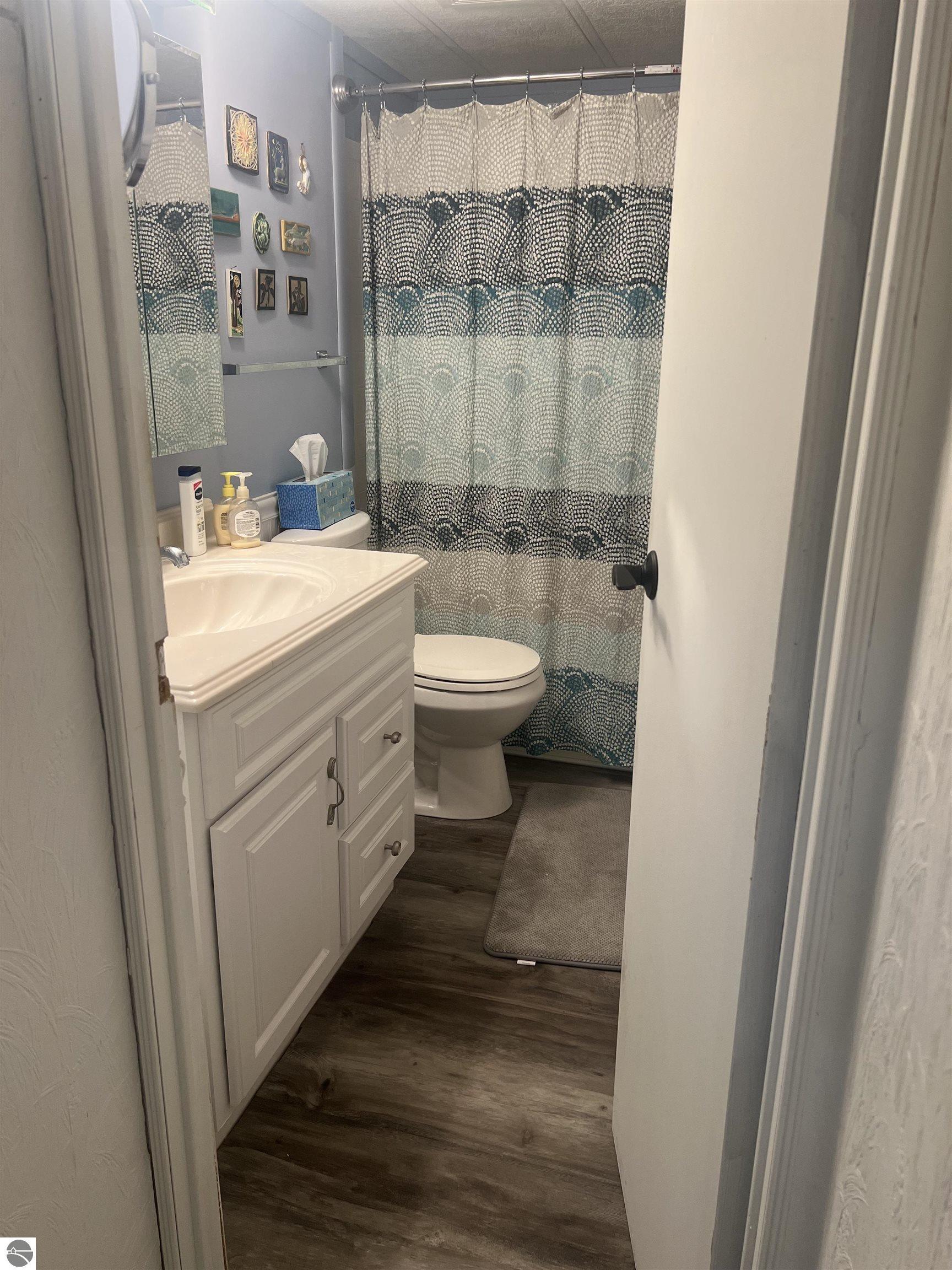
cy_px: 635
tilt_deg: -18.3
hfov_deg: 53.1
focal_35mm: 26
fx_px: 953
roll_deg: -0.3
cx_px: 476
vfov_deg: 67.3
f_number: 1.5
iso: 80
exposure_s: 1/60
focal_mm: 5.7
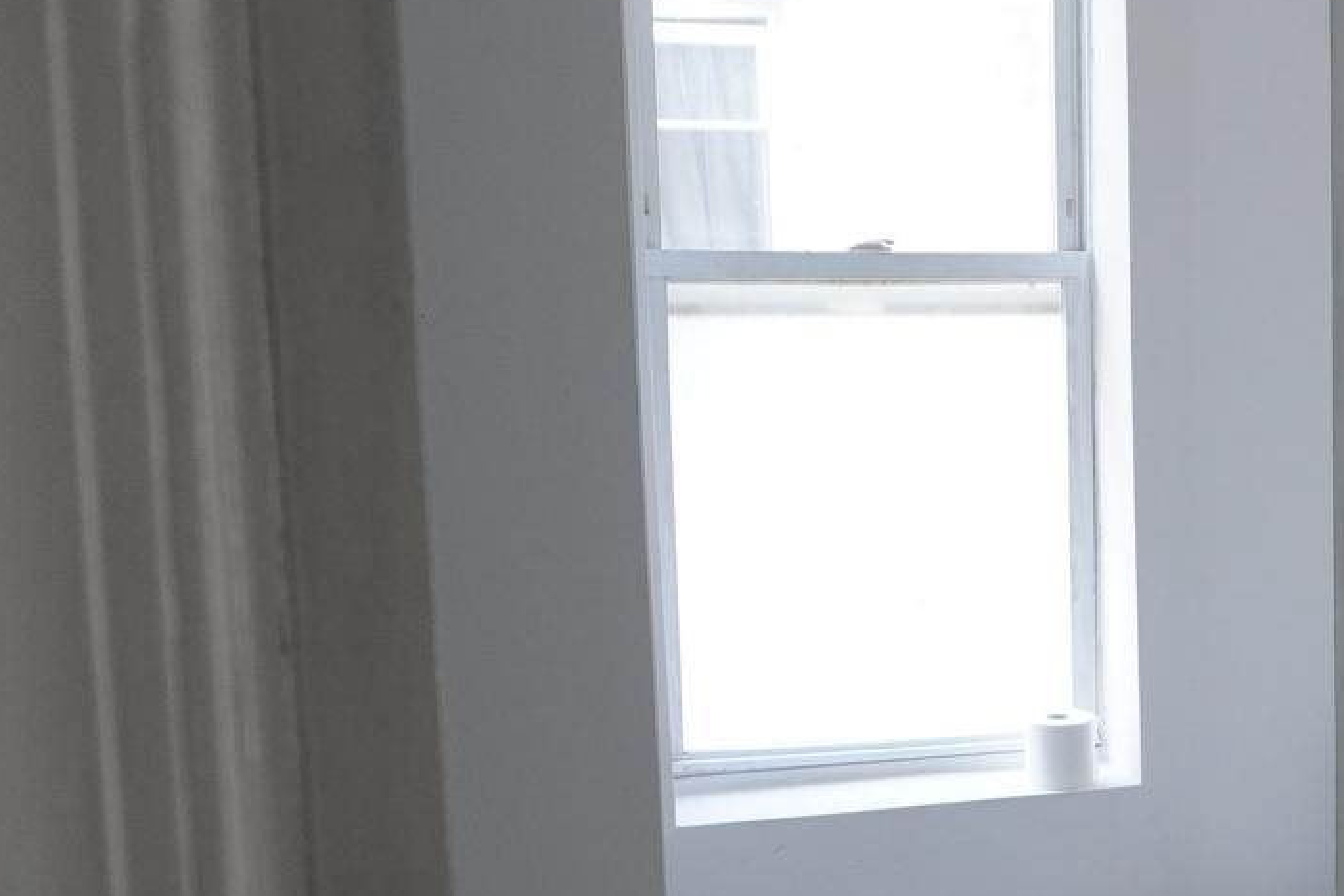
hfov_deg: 26.9
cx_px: 1415
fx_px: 2613
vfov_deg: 19.2
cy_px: 727
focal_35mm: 70
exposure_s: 1/60
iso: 1000
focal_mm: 16
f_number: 4
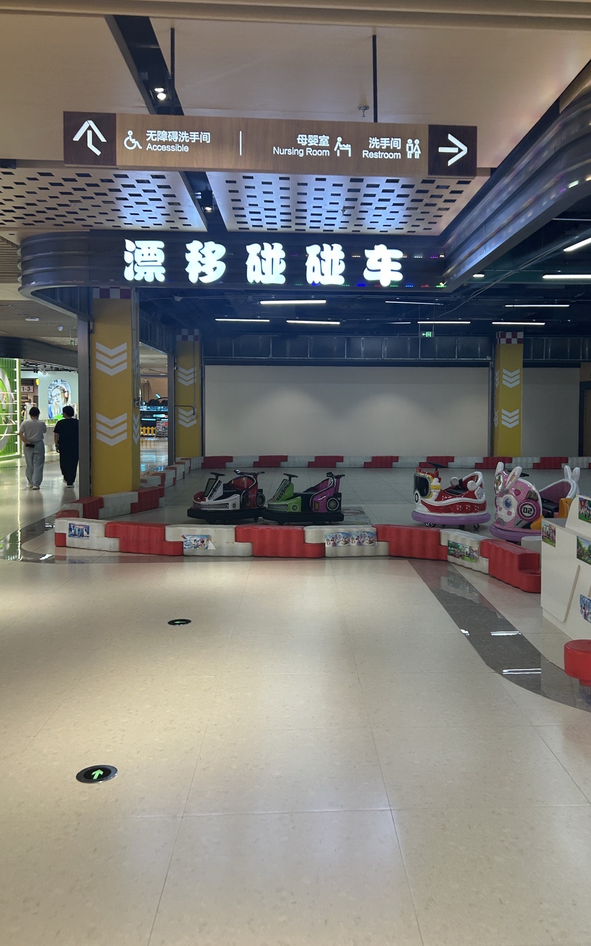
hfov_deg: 40.5
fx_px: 799
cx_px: 343
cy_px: 434
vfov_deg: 61.2
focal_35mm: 31
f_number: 1.5
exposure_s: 1/100
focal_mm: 5.7
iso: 50
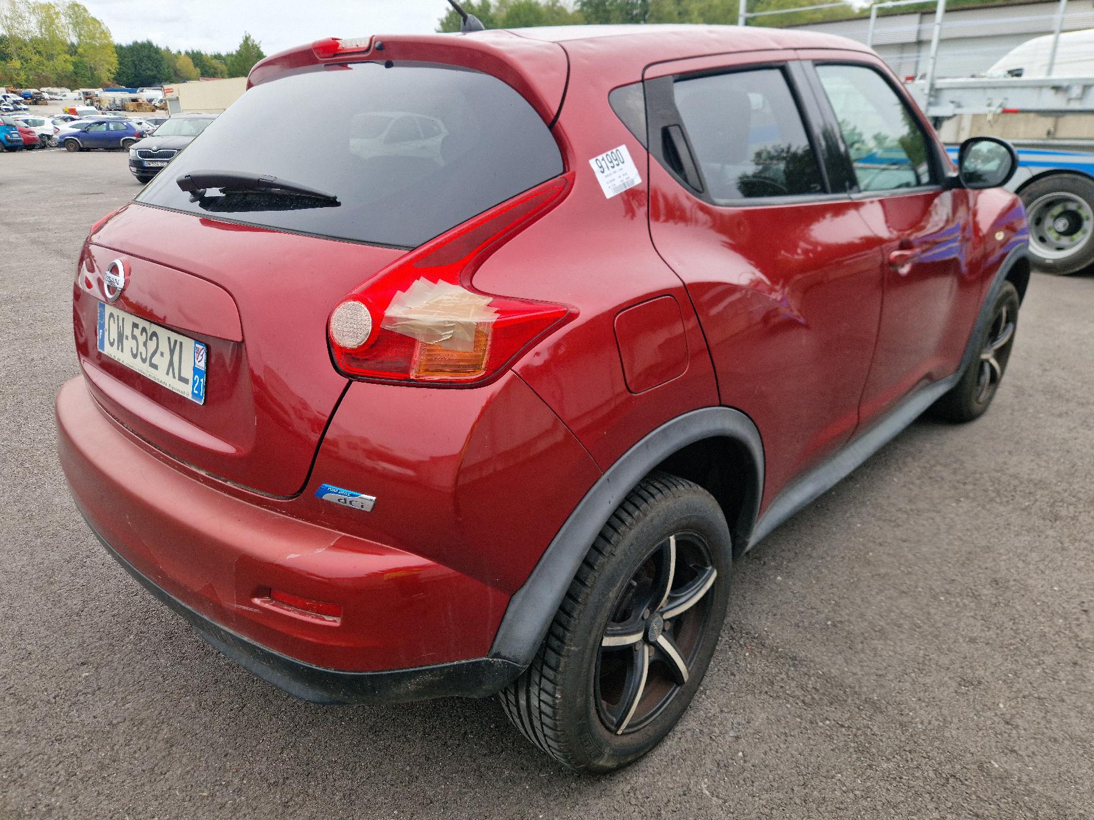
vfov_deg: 58.9
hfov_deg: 73.9
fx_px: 727
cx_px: 547
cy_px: 410
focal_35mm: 23
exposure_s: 1/244
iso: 50
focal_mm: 5.4
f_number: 1.8
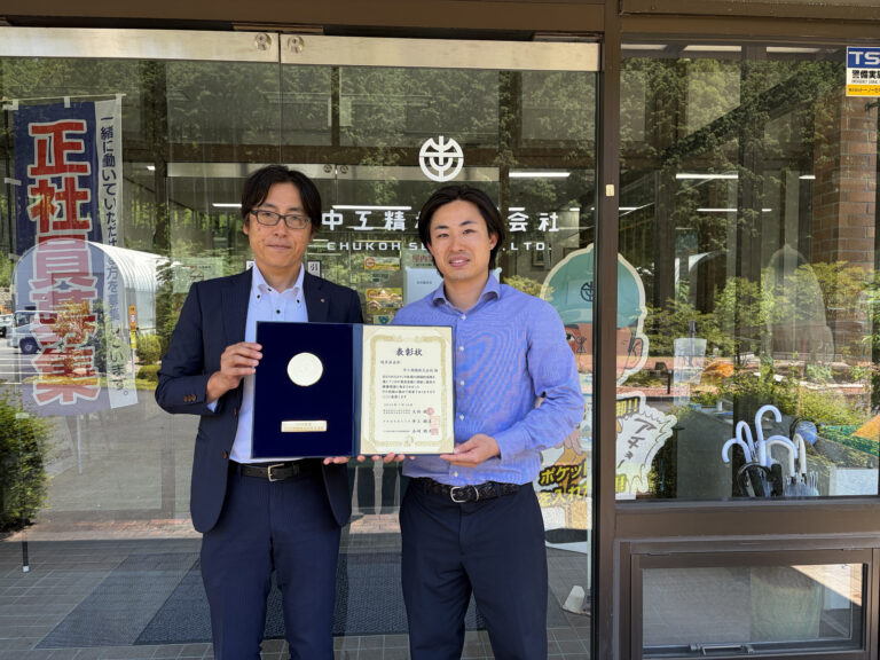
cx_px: 440
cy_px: 330
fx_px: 661
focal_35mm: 26
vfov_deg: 53.1
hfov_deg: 67.3
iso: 40
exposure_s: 1/158
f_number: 1.6
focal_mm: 5.96
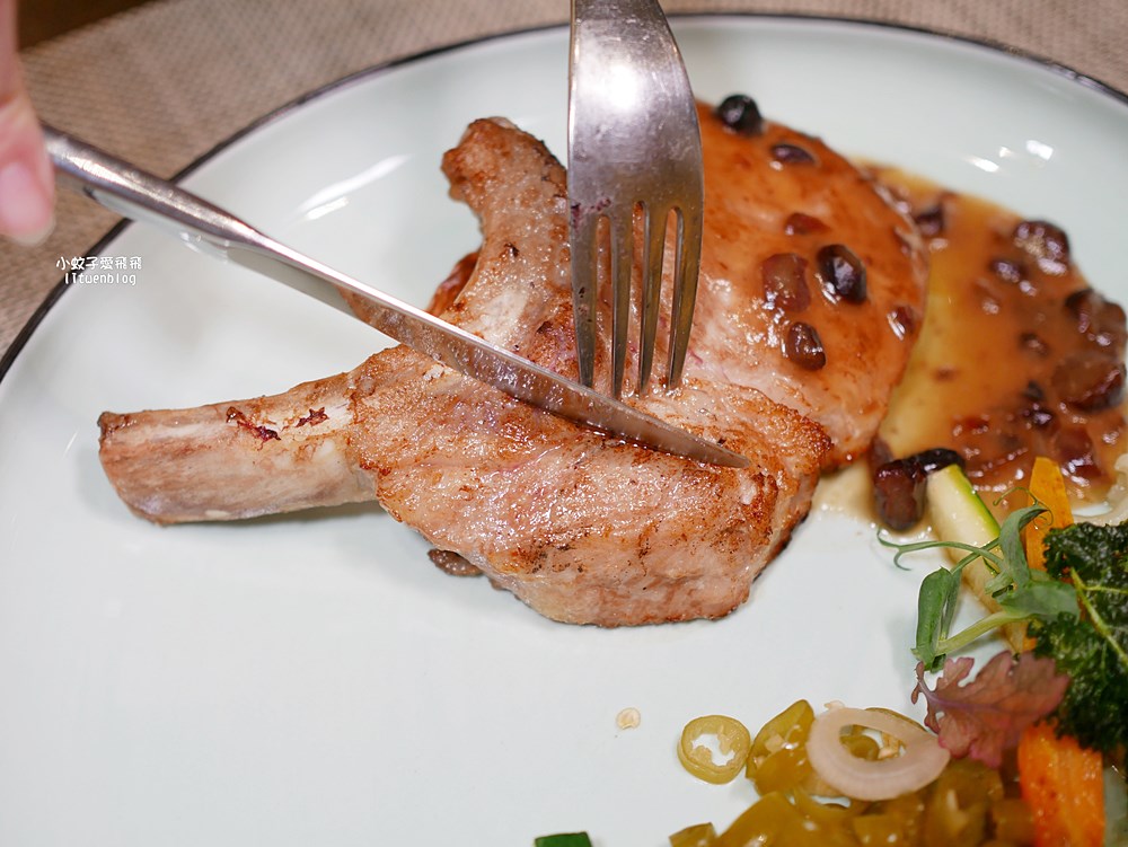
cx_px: 564
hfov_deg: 38.2
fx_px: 1630
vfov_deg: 29.1
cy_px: 424
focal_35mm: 50
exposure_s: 1/60
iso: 200
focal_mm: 25
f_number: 1.8
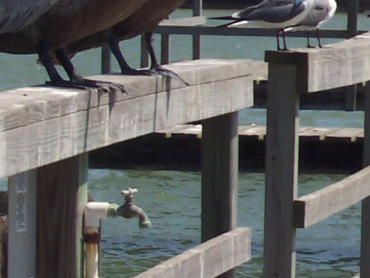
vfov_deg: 3.9
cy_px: 47
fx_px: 4095
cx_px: 616
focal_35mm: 383
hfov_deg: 5.1
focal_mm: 16.8
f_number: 9.5
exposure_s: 1/250
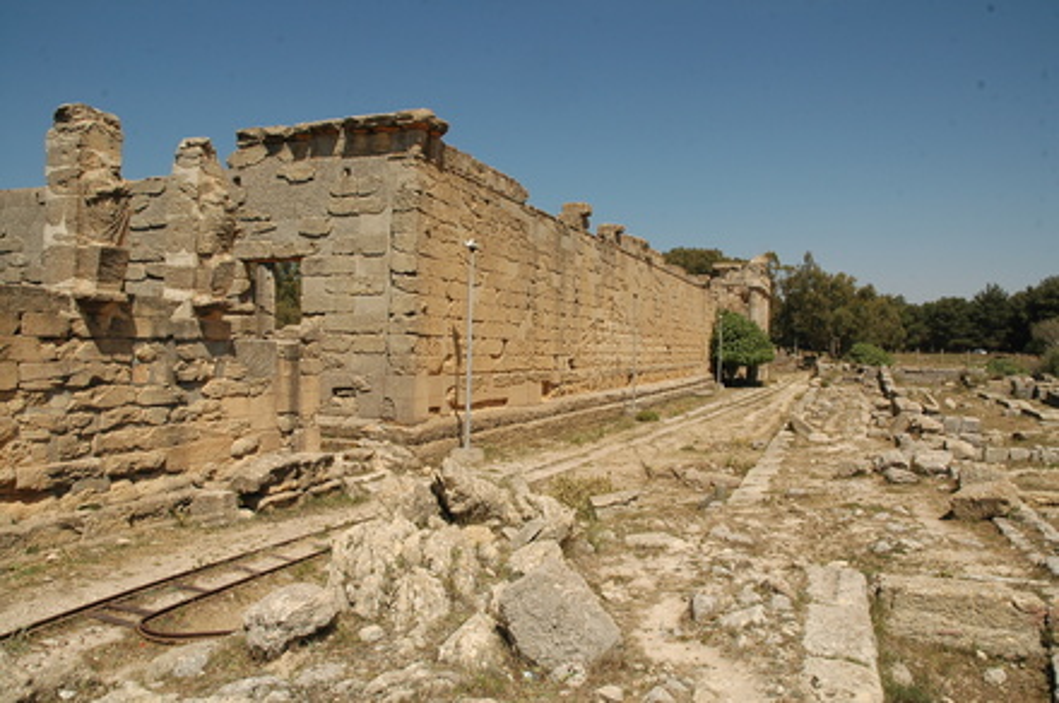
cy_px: 352
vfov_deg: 47.8
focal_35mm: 27
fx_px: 793
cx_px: 530
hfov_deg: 67.5
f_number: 11
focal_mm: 18
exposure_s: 1/320
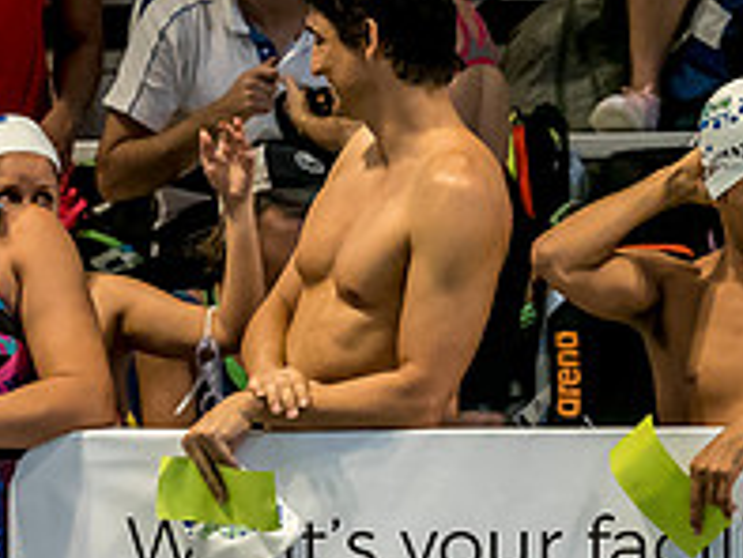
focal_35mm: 825
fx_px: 17719
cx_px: 53
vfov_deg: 1.8
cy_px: 269
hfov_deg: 2.4
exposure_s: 1/640
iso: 3200
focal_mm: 125
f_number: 2.8
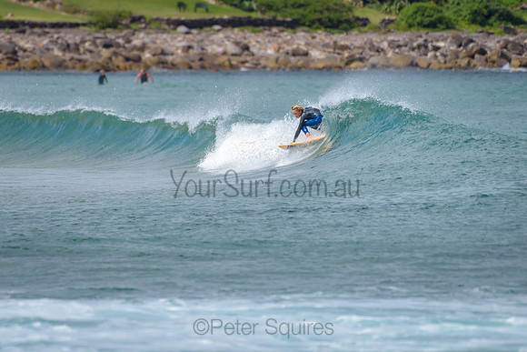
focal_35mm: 613
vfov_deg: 2.2
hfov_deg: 3.4
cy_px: 136
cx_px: 204
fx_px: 8970
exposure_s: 1/2000
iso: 360
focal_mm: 500
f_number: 5.6
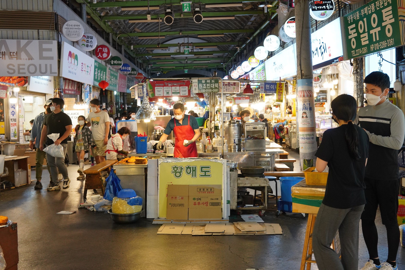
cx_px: 202
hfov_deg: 54.4
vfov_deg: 37.9
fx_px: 394
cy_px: 135
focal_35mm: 35
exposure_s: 1/80
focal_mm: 35
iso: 1600
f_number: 6.3
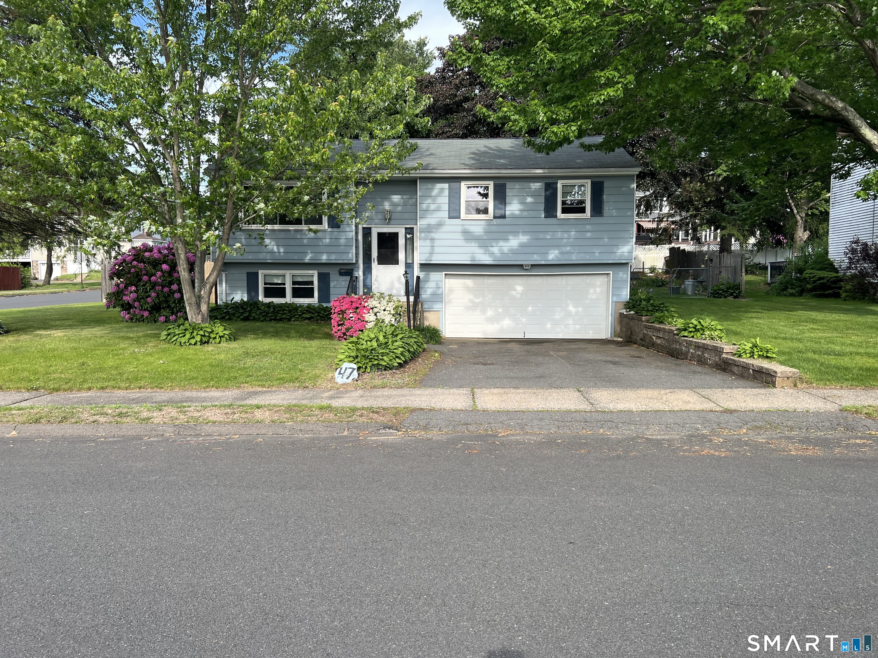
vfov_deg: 53.1
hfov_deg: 67.3
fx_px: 659
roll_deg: -1.1
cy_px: 329
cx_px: 439
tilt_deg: -3.8
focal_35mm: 26
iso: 50
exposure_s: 1/1029
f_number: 1.5
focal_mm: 5.7
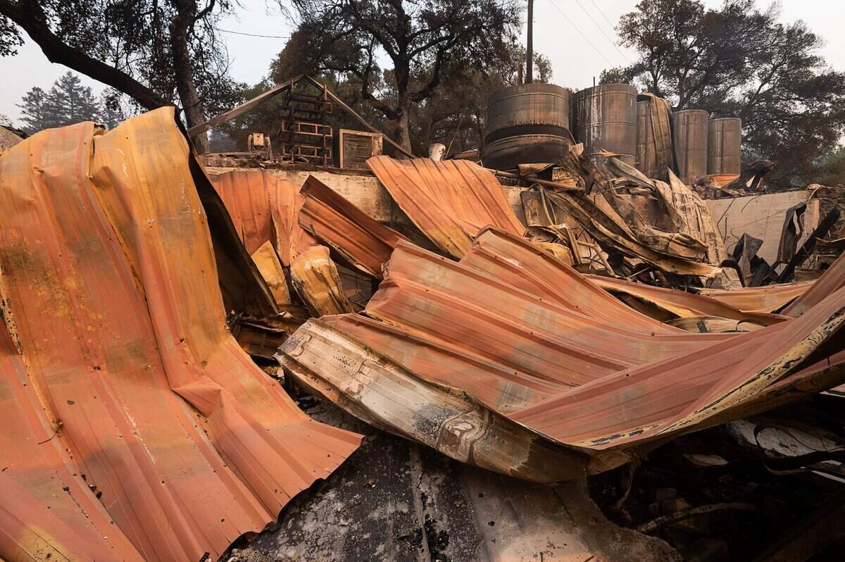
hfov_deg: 93.3
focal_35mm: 17
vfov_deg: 70.3
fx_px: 399
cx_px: 422
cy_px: 281
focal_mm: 17
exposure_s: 1/125
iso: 200
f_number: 13
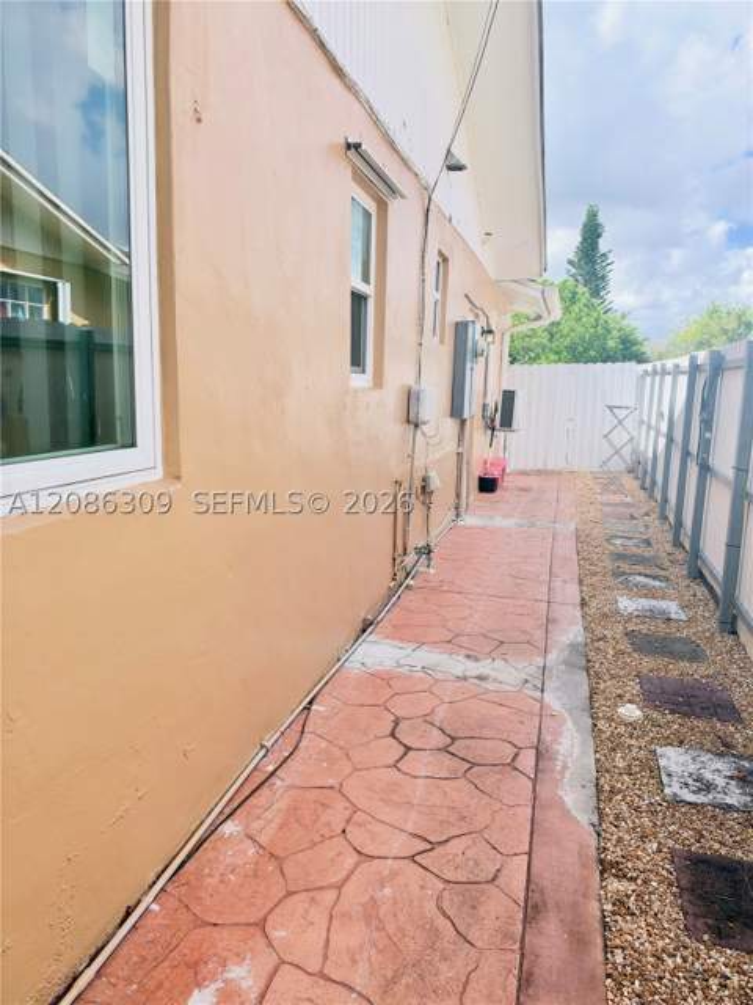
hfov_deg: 56.8
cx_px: 376
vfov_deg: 71.6
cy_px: 502
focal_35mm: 24
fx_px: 696
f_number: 1.8
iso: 64
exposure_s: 1/2146
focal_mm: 6.93
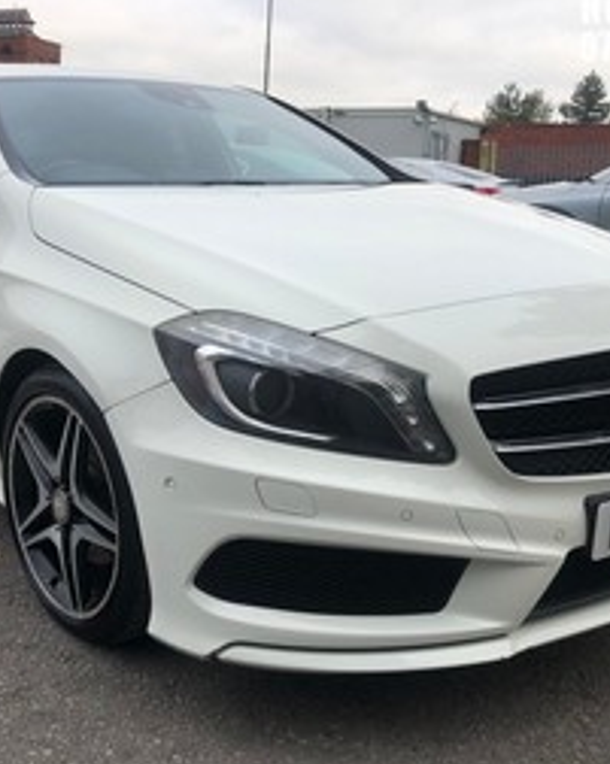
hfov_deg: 39.0
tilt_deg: -13.3
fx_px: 859
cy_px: 385
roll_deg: -2.5
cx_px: 267
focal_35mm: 38
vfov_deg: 48.0
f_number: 1.8
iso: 20
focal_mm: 3.99
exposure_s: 1/428
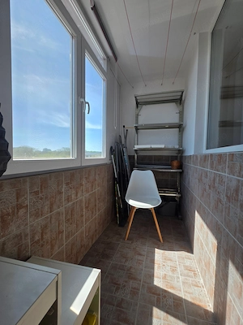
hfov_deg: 89.9
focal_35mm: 13
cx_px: 122
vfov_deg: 106.2
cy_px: 162
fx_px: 122
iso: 40
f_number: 1.9
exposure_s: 1/246
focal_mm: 2.2
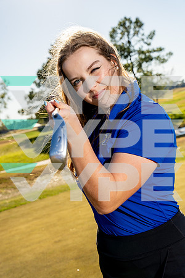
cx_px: 92
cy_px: 139
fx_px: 447
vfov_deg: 34.5
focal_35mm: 58
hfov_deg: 23.4
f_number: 8
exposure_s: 1/250
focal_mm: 58
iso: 100
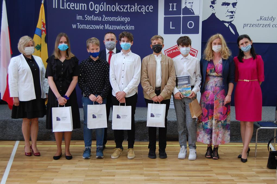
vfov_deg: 28.0
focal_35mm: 48
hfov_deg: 41.1
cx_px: 138
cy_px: 92
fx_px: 369
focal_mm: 32
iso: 400
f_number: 4.5
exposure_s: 1/50
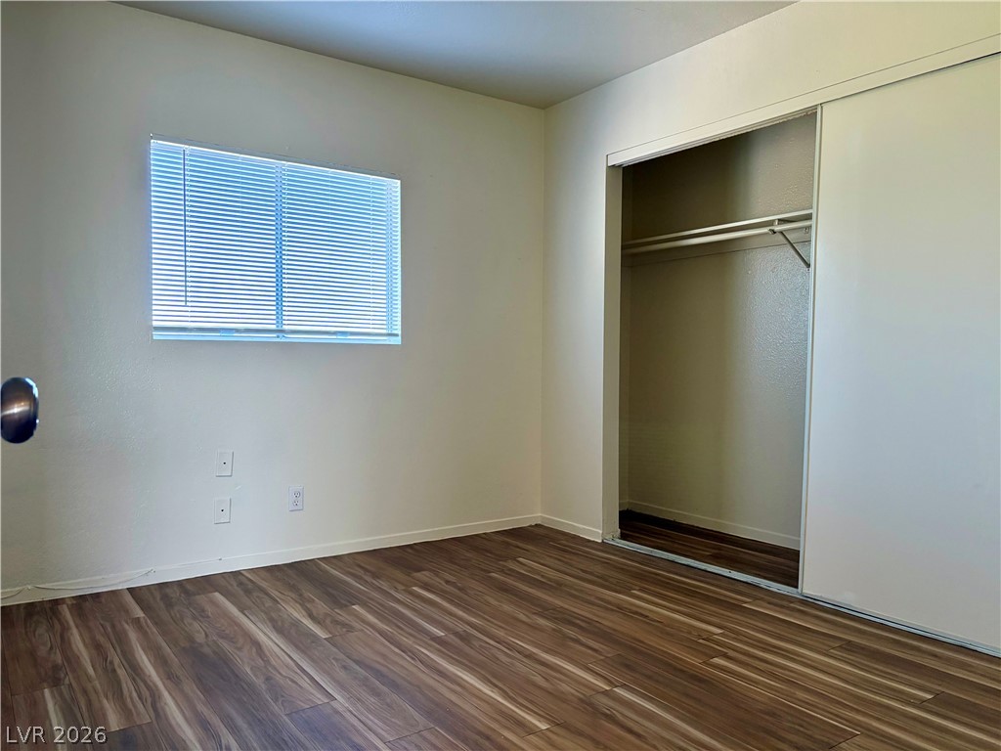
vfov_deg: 53.1
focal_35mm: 26
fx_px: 752
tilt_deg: -0.5
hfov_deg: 67.3
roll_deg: +0.5
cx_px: 500
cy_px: 376
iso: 125
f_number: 1.6
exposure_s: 1/142
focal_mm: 5.96
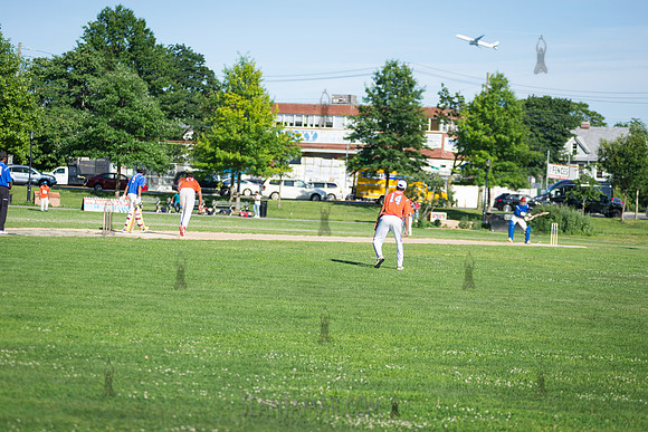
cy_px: 216
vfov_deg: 13.7
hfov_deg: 20.4
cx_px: 324
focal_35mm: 100
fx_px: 1800
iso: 200
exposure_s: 1/2500
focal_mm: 100
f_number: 2.8
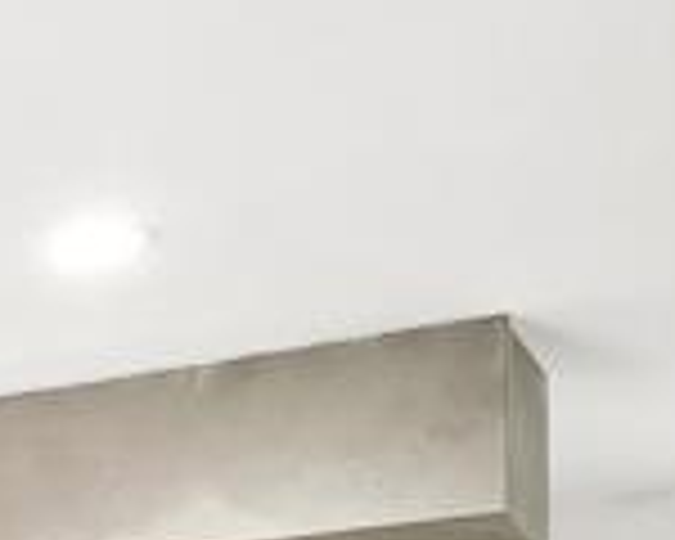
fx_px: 1918
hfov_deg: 14.6
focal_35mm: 96
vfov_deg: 14.0
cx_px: -842
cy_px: 1017
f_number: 8
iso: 400
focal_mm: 10
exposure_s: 1/15
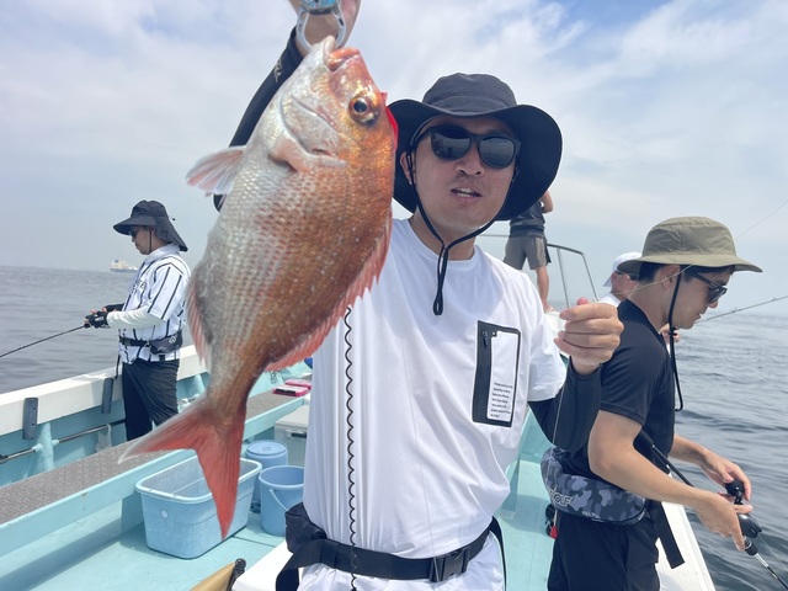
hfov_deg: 69.4
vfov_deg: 54.9
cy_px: 296
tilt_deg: -1.9
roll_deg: -4.2
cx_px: 394
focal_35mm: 25
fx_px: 569
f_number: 1.6
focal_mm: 5.1
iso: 32
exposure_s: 1/4348
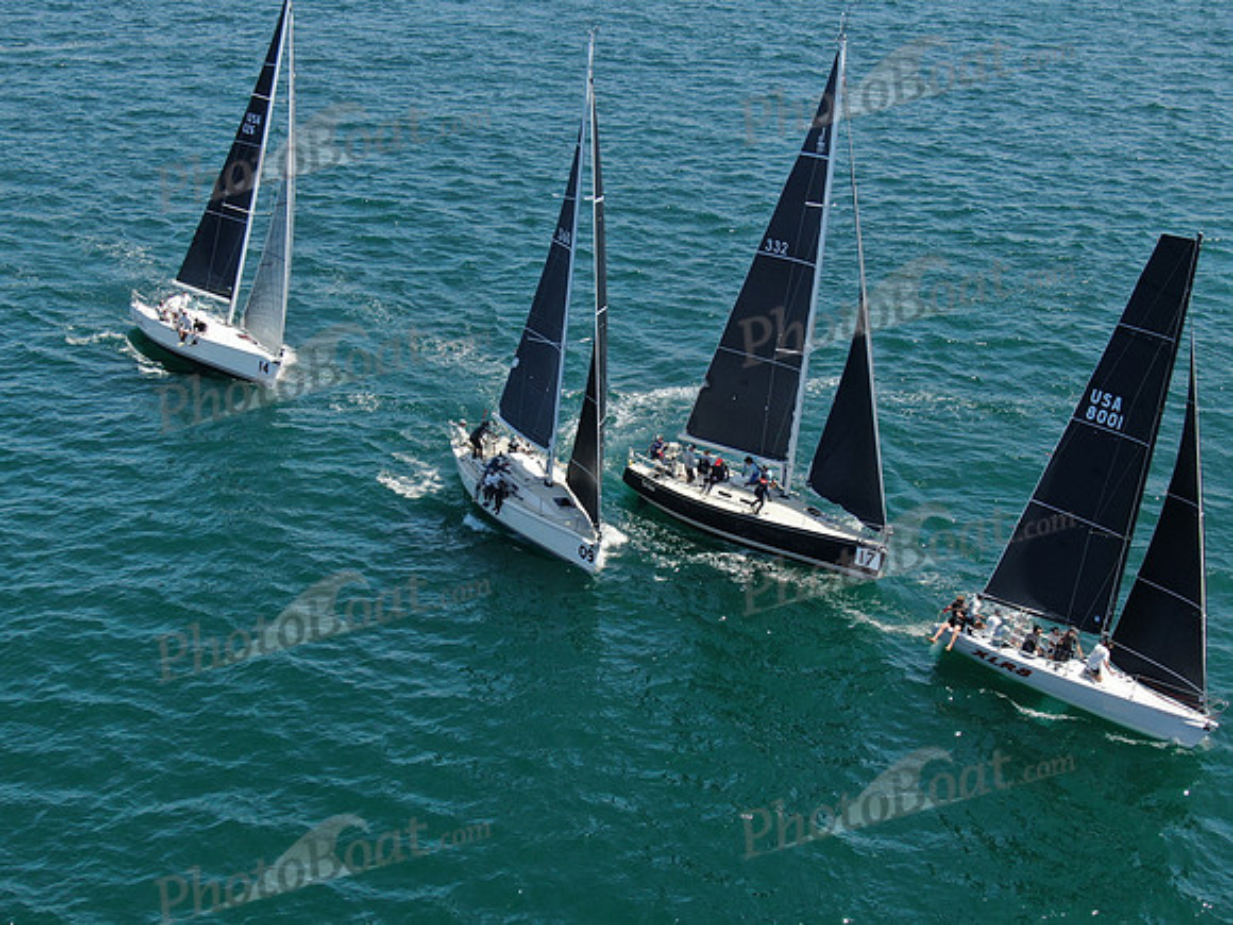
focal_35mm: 48
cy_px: 462
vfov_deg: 30.3
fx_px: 1710
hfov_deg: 39.7
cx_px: 616
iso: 100
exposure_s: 1/500
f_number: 3.8
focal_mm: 8.6
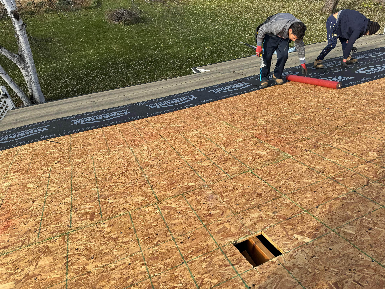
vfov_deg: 56.8
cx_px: 192
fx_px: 267
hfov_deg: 71.6
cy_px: 144
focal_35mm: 24
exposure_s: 1/2331
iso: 80
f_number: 1.78
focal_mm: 6.86
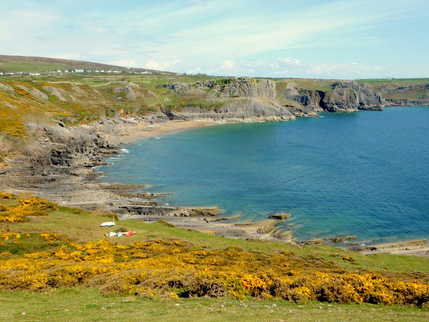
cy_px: 161
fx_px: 434
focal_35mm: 35
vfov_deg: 40.7
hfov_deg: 52.6
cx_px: 214
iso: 100
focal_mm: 6.1
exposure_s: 1/1000
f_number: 3.7
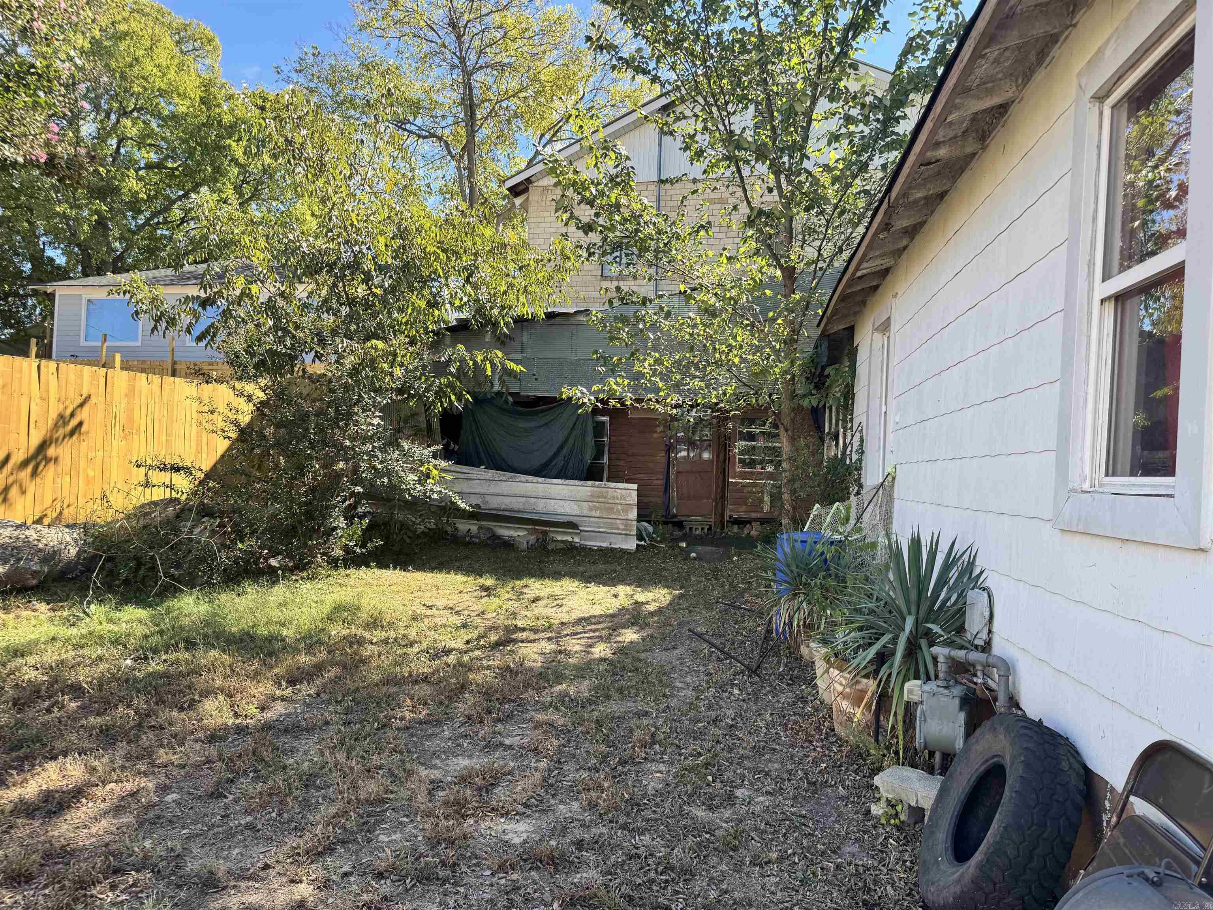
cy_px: 455
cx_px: 606
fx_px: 841
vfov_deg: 56.8
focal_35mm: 24
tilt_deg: +0.7
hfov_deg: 71.6
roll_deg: -2.3
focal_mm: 6.76
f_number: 1.78
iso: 80
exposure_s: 1/888
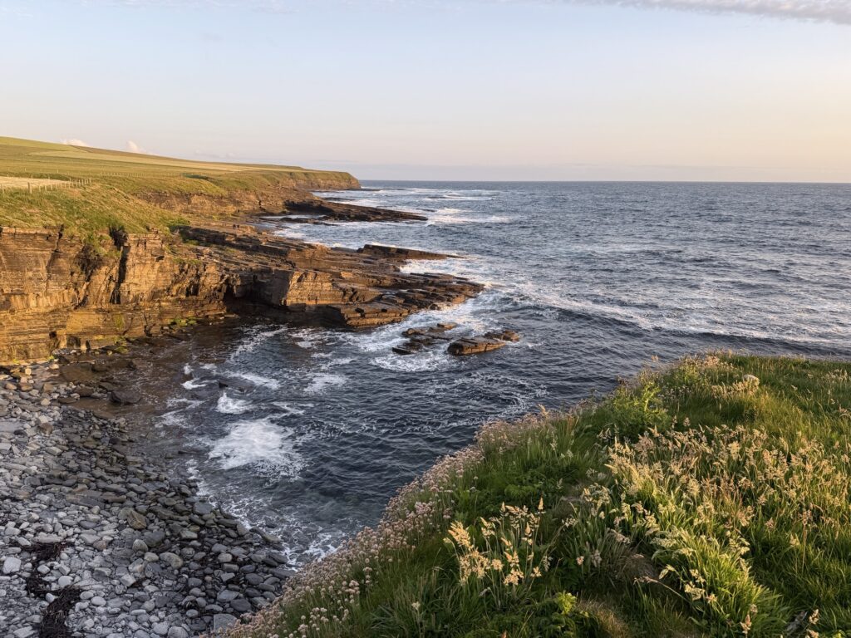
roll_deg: -0.1
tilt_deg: -12.7
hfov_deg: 71.6
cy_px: 319
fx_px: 590
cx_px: 426
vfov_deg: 56.8
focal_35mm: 24
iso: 80
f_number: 1.78
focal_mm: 6.76
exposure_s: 1/401
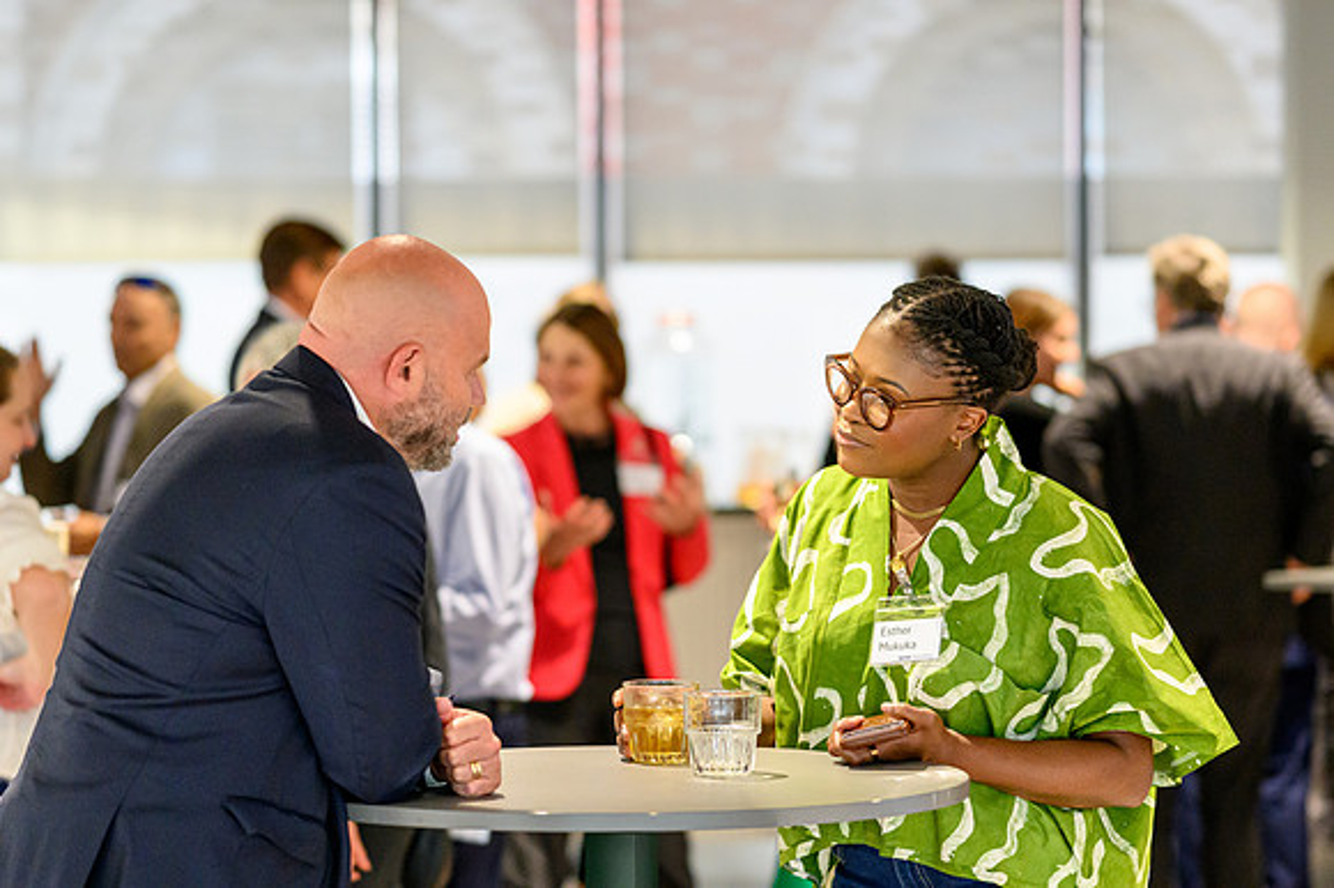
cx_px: 667
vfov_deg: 10.8
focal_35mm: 127
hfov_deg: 16.1
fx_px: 4711
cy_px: 444
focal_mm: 85
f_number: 1.8
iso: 3600
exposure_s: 1/500
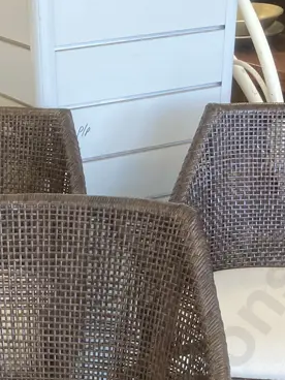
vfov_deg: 21.9
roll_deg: +2.6
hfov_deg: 18.9
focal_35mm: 78
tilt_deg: -39.3
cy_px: 527
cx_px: 99
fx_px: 856
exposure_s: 1/100
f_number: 1.8
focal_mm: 3.99
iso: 80
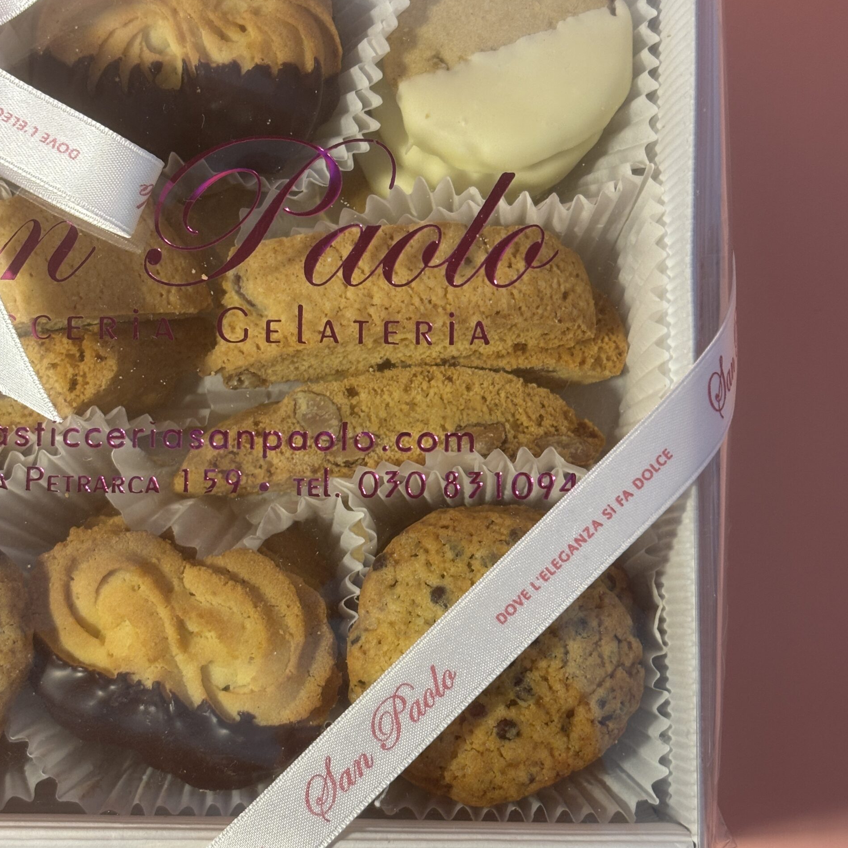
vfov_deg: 27.7
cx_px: 425
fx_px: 1718
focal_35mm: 62
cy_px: 509
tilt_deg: -83.6
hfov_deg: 27.7
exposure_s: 1/33
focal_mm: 5.96
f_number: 1.6
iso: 100
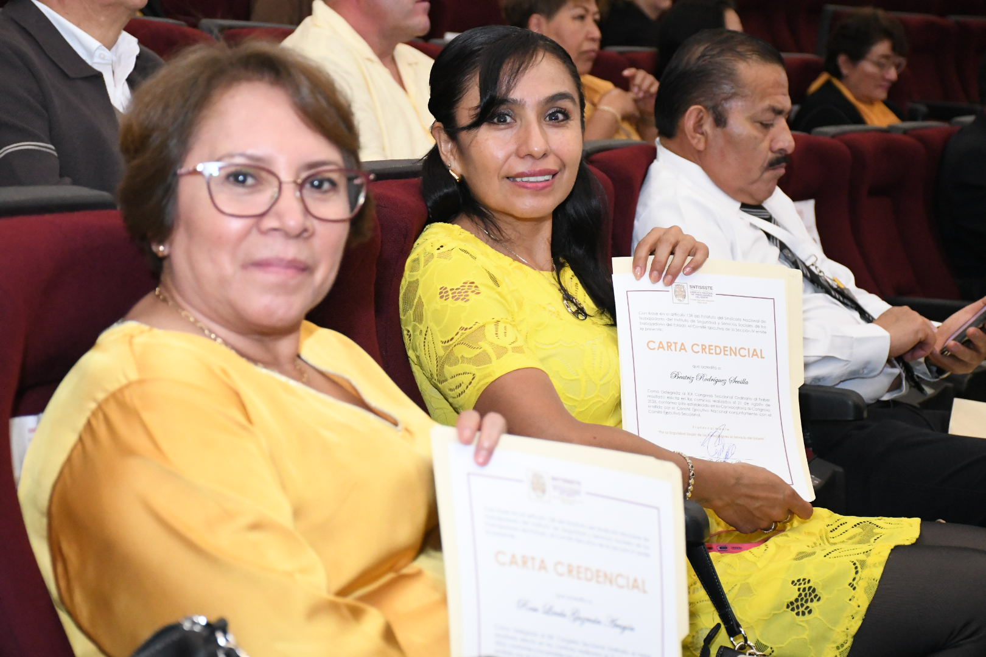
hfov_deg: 22.6
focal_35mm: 90
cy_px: 328
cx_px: 493
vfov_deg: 15.2
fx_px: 2465
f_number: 5.6
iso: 6400
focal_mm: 60
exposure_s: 1/125
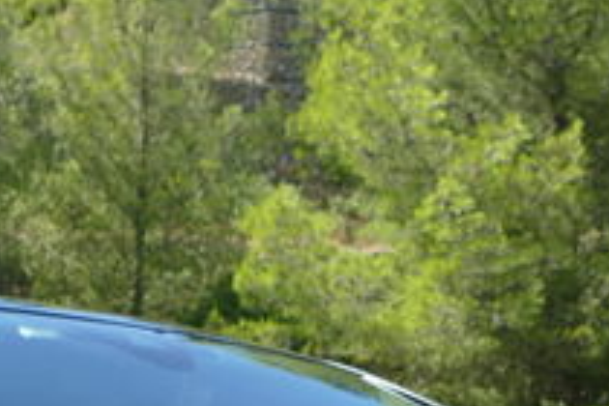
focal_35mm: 143
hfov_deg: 14.3
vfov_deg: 9.1
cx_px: 334
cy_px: 755
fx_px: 2419
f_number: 3
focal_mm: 11.1
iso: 125
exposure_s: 1/640
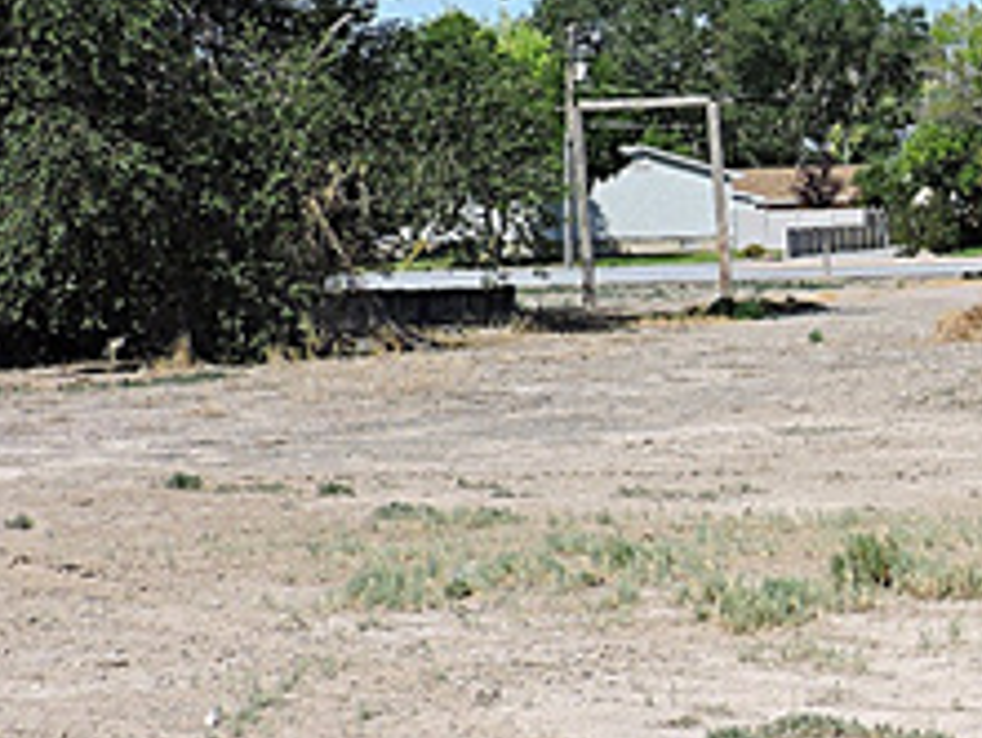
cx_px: 1271
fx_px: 3293
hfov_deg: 16.1
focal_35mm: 116
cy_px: 409
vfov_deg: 12.8
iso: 100
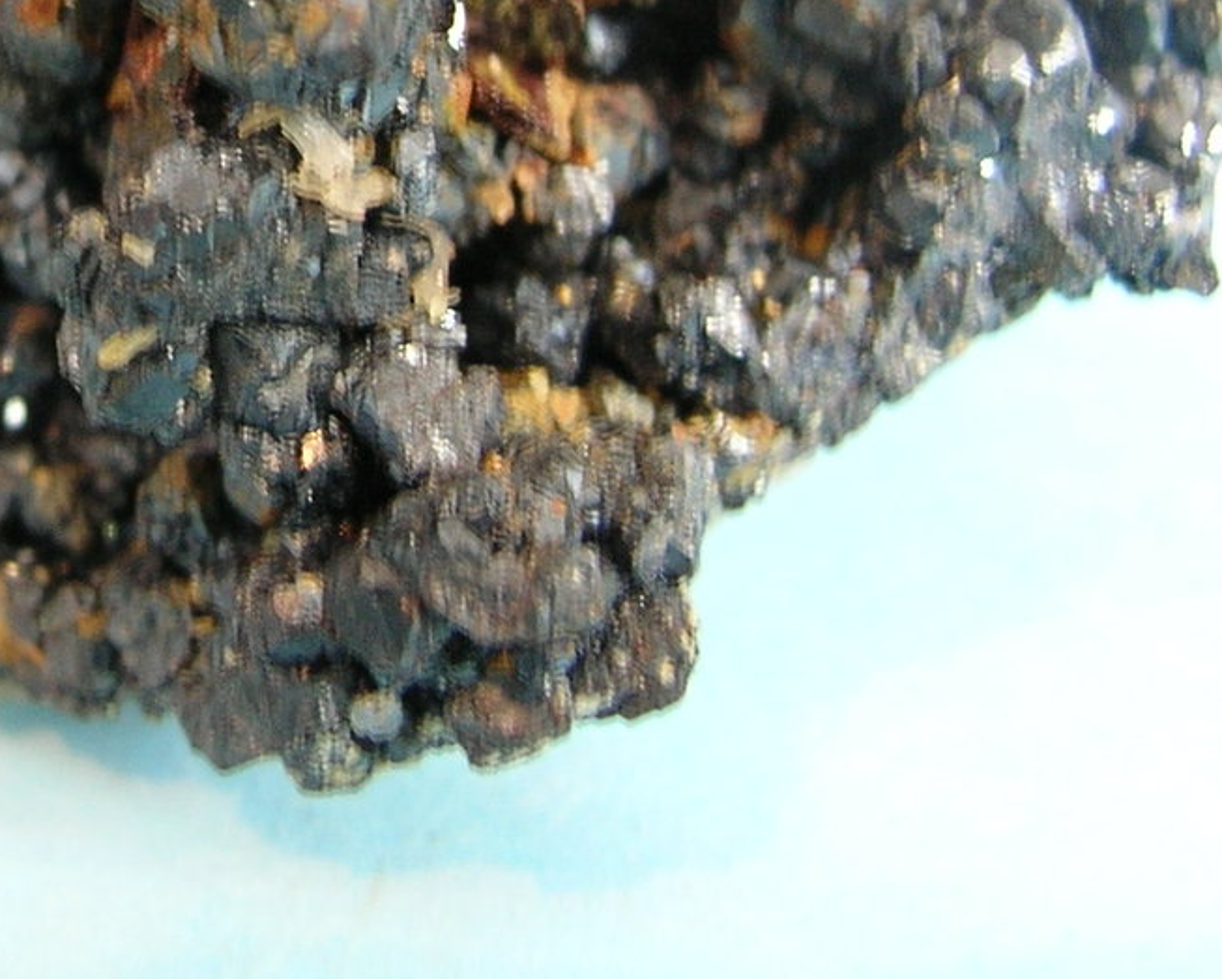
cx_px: 21
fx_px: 3112
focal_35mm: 86
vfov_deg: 17.4
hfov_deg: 21.5
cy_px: -35
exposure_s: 1/3.7
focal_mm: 6
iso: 66
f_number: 2.7
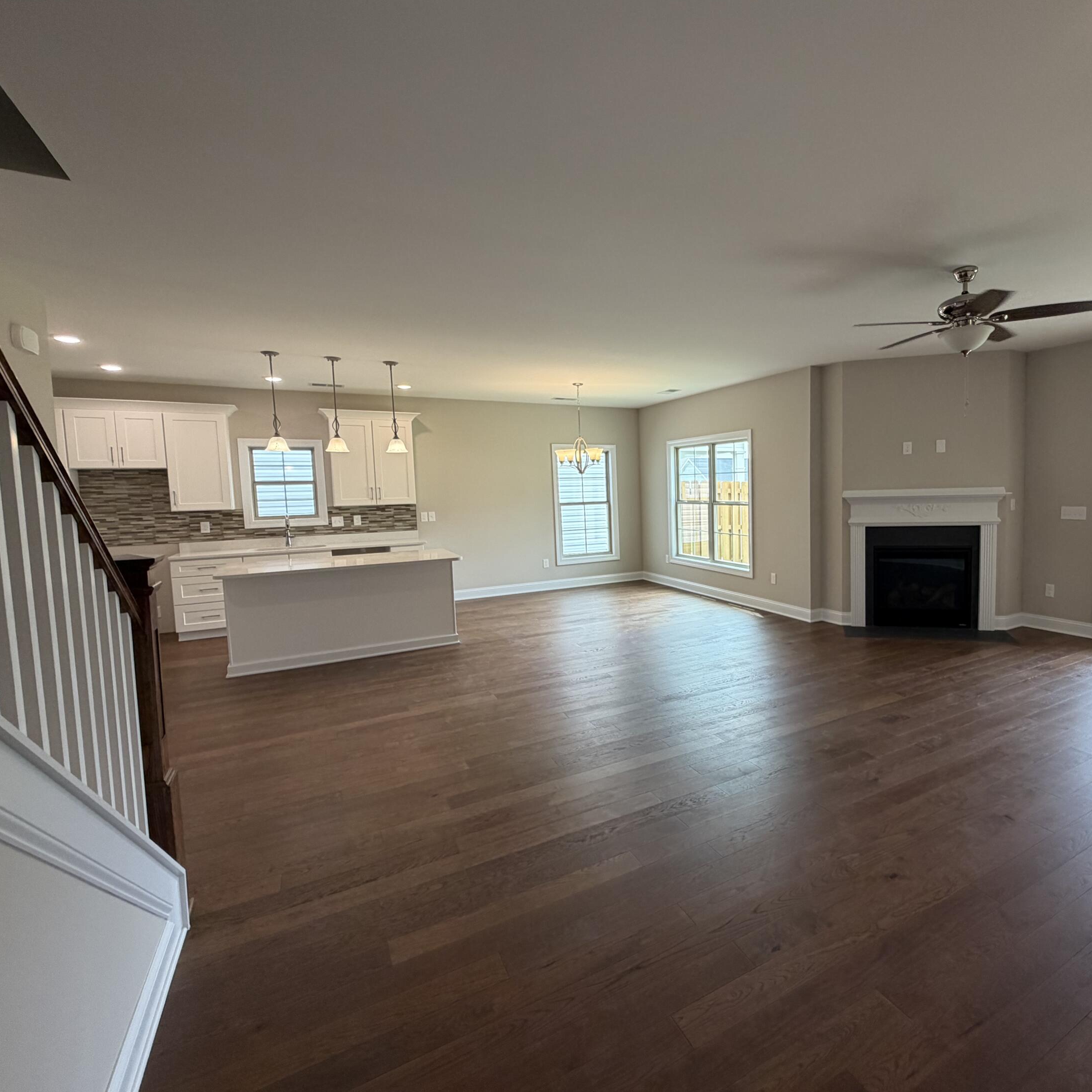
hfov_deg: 82.5
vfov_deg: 84.0
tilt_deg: -4.3
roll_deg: +2.0
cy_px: 532
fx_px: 607
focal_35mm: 17
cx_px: 676
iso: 125
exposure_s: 1/120
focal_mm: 2.22
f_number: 2.2
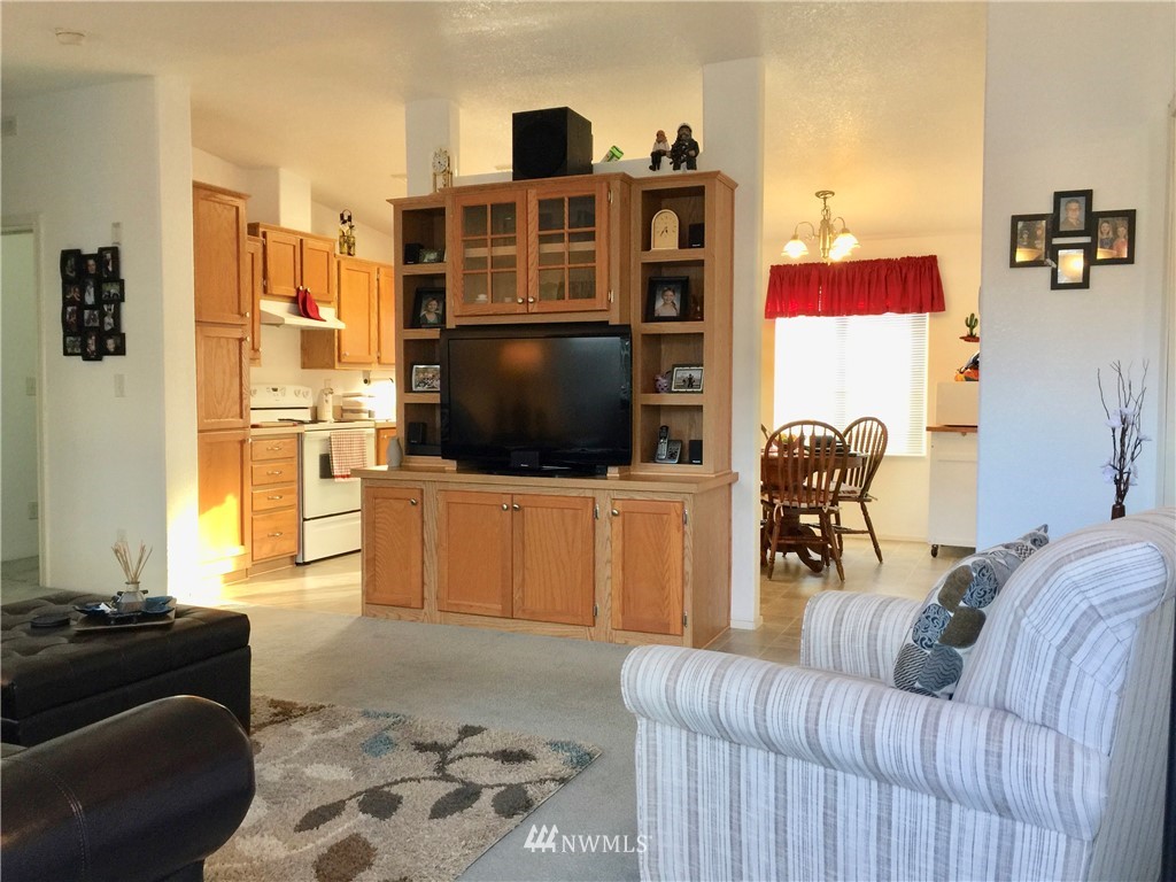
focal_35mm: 29
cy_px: 441
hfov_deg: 61.7
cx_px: 588
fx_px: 985
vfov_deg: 48.2
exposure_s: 1/30
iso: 40
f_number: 2.2
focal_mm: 4.15
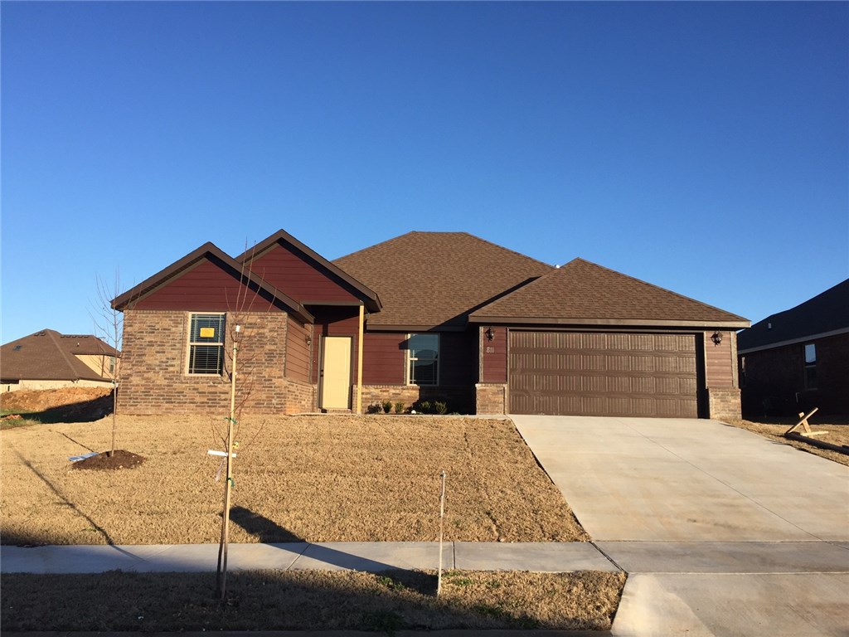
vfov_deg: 48.2
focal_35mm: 29
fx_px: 711
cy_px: 318
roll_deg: -2.4
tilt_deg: +7.7
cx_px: 424
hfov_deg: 61.7
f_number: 2.2
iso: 32
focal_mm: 4.15
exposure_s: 1/1236
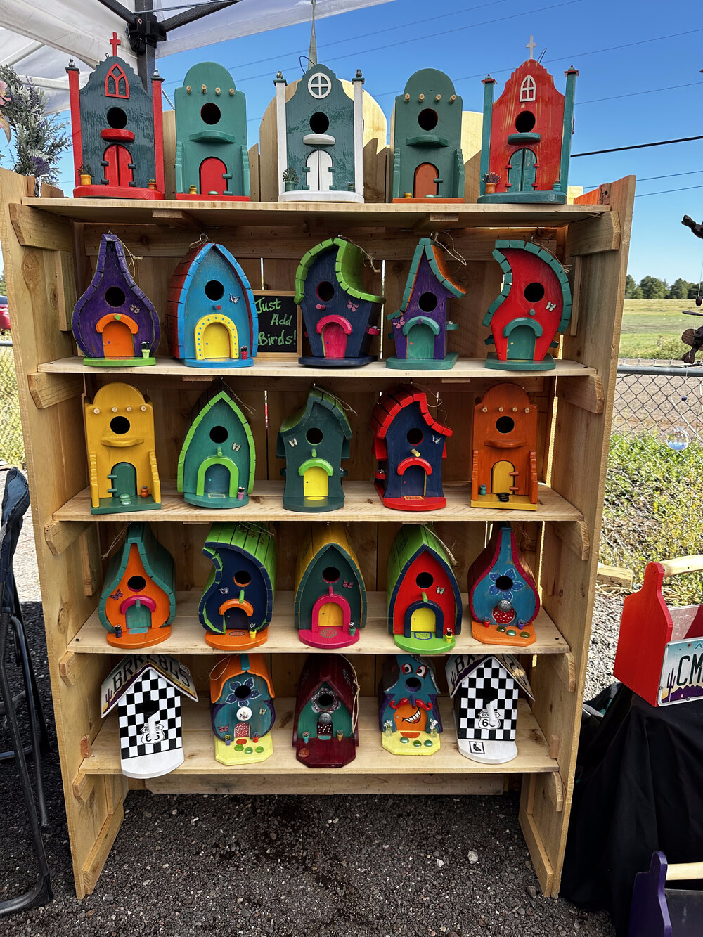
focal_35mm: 24
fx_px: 650
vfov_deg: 71.6
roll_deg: -1.4
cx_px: 352
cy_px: 468
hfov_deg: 56.8
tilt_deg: -13.5
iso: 80
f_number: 1.78
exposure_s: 1/952
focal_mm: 6.86
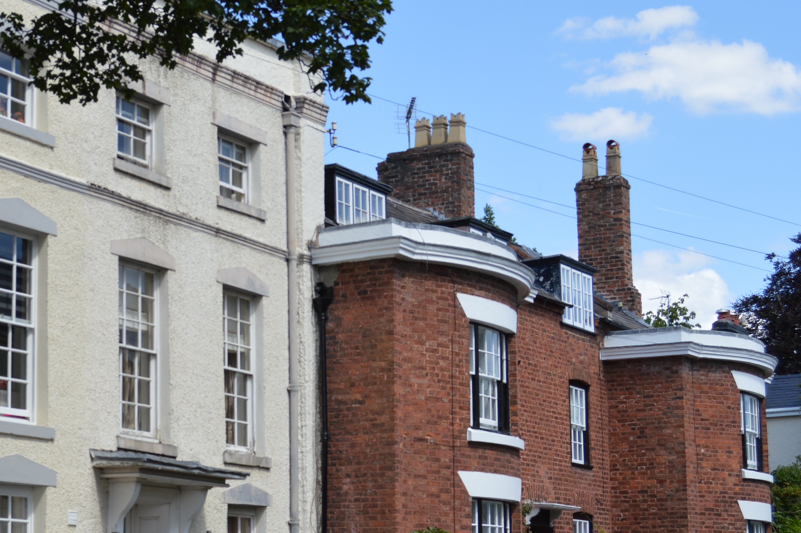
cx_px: 180
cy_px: 337
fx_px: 1867
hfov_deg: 23.9
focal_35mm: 84
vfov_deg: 16.2
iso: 100
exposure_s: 1/250
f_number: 6.3
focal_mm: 30
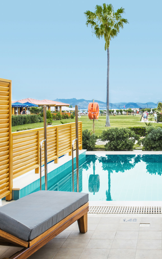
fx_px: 318
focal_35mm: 45
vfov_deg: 44.4
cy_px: 128
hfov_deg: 27.8
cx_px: 139
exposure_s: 1/30
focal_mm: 29
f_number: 18
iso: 200
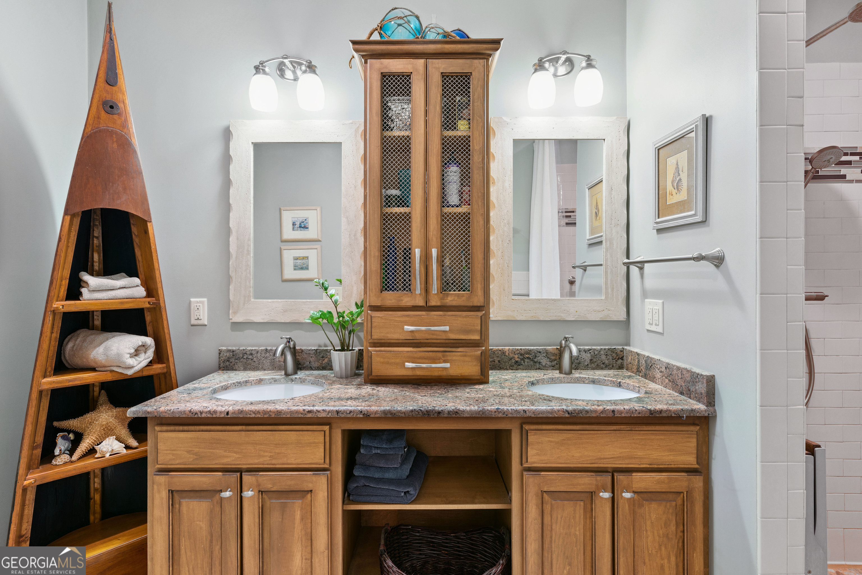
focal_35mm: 17
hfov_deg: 93.3
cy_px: 288
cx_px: 431
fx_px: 407
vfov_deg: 70.5
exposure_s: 1/1.67
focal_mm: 17
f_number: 8
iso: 250
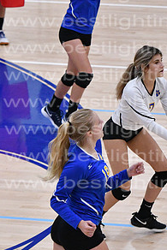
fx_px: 2405
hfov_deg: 4.0
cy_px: 90
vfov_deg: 6.0
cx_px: 144
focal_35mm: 346
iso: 6400
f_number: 3.2
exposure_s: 1/1250
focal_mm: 116
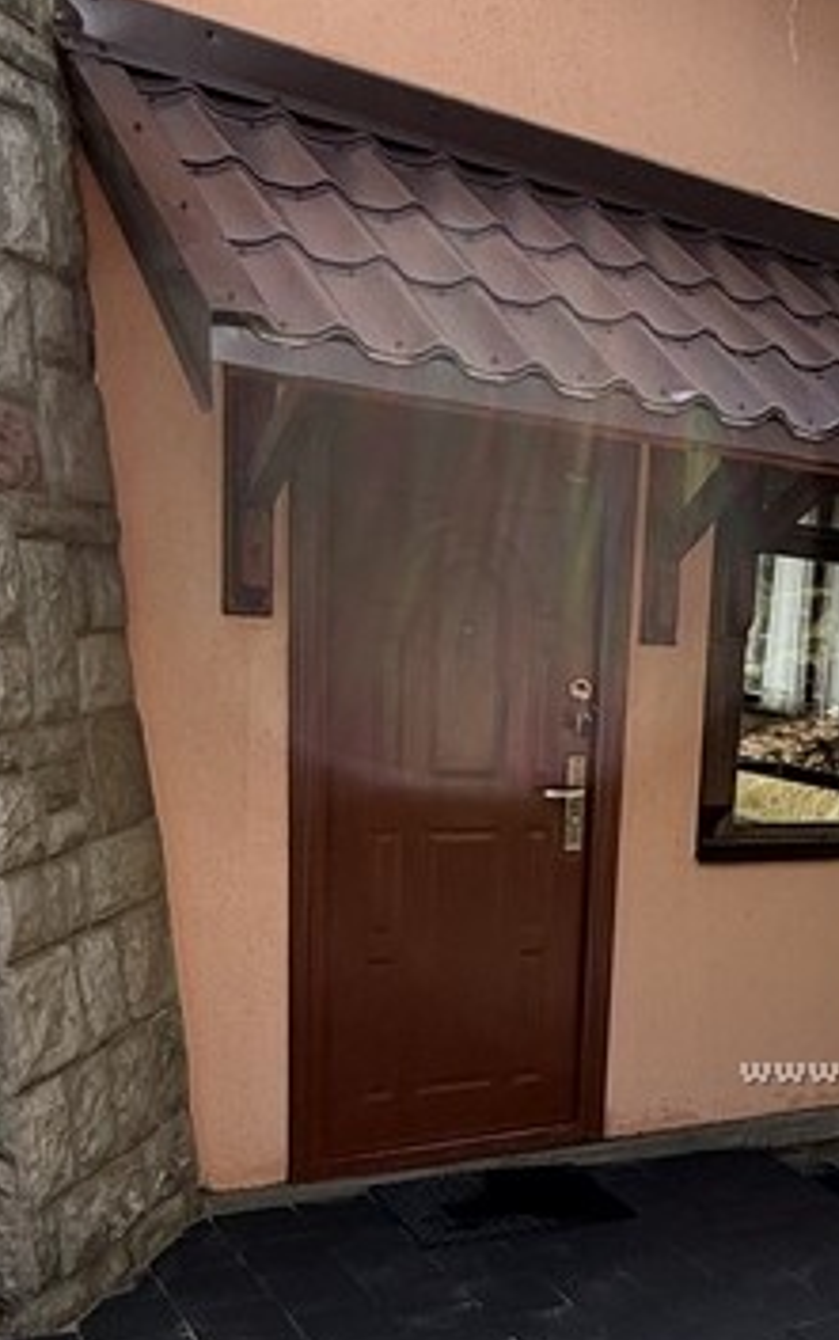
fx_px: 1571
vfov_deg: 44.7
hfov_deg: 27.2
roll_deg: -6.6
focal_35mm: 43
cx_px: 945
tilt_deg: -13.4
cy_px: 998
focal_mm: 2.22
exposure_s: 1/372
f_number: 2.2
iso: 64
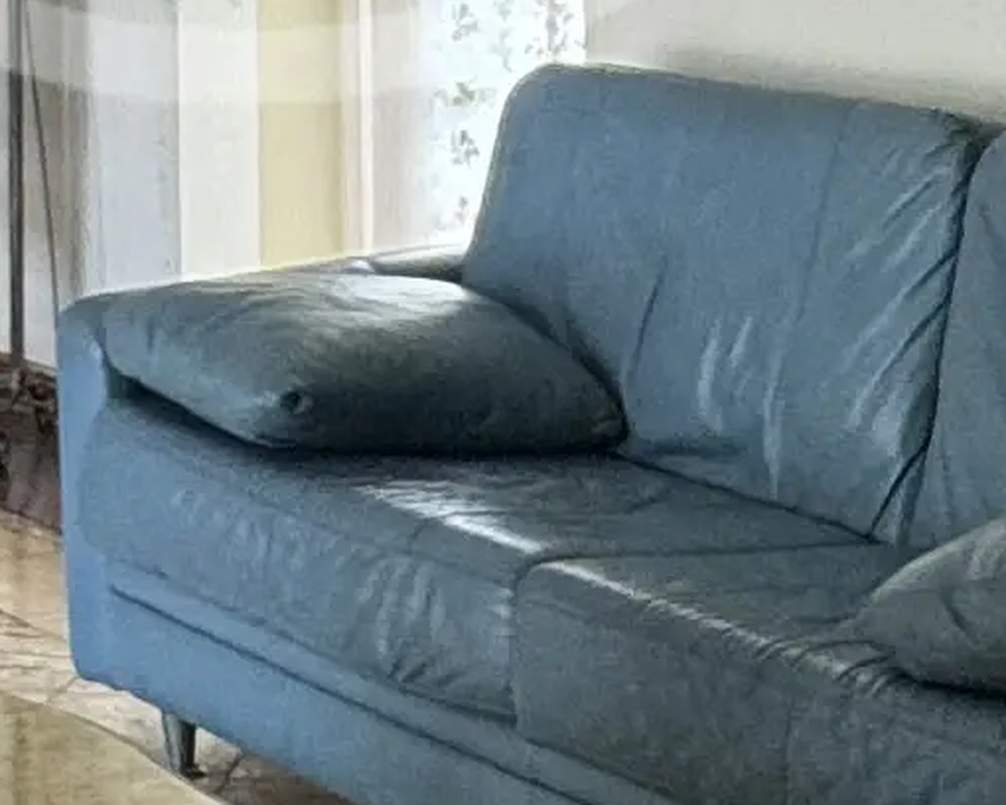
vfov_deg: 12.9
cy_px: -675
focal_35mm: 108
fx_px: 3216
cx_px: 241
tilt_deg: +7.5
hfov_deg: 17.7
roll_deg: +1.0
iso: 125
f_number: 2.2
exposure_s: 1/120
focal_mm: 2.22
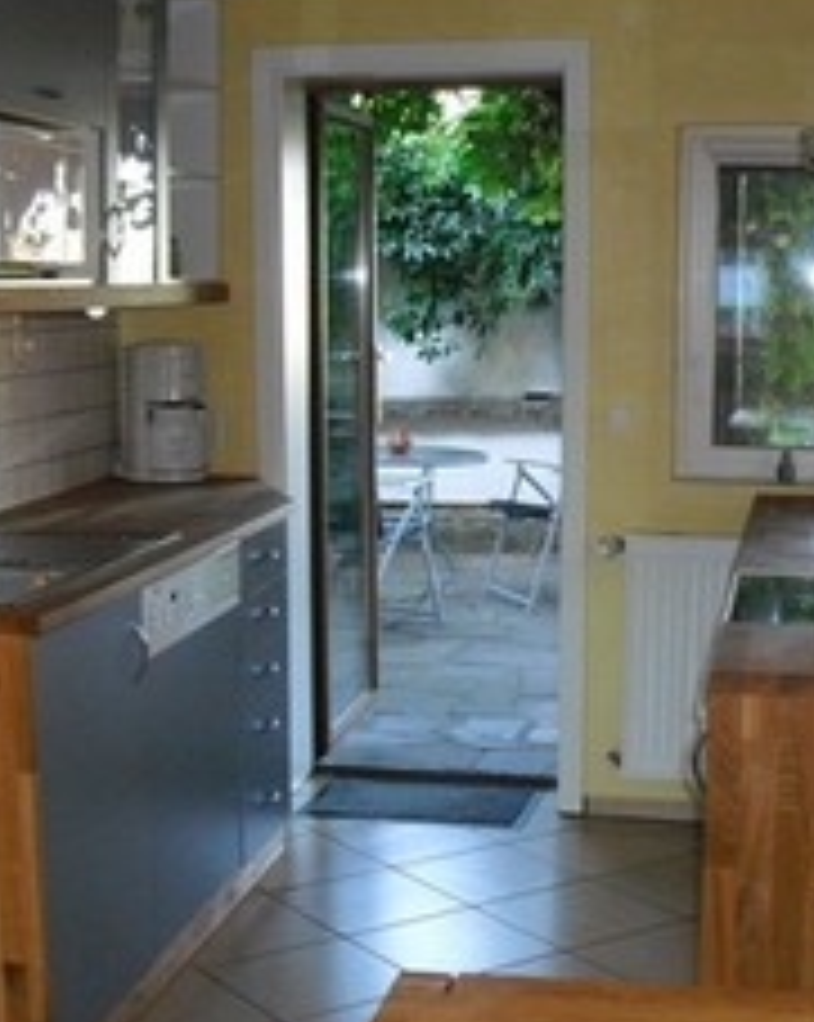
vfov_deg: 30.4
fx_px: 1871
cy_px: 617
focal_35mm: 62
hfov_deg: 24.5
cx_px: 517
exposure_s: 1/60
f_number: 3.1
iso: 400
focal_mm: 6.3
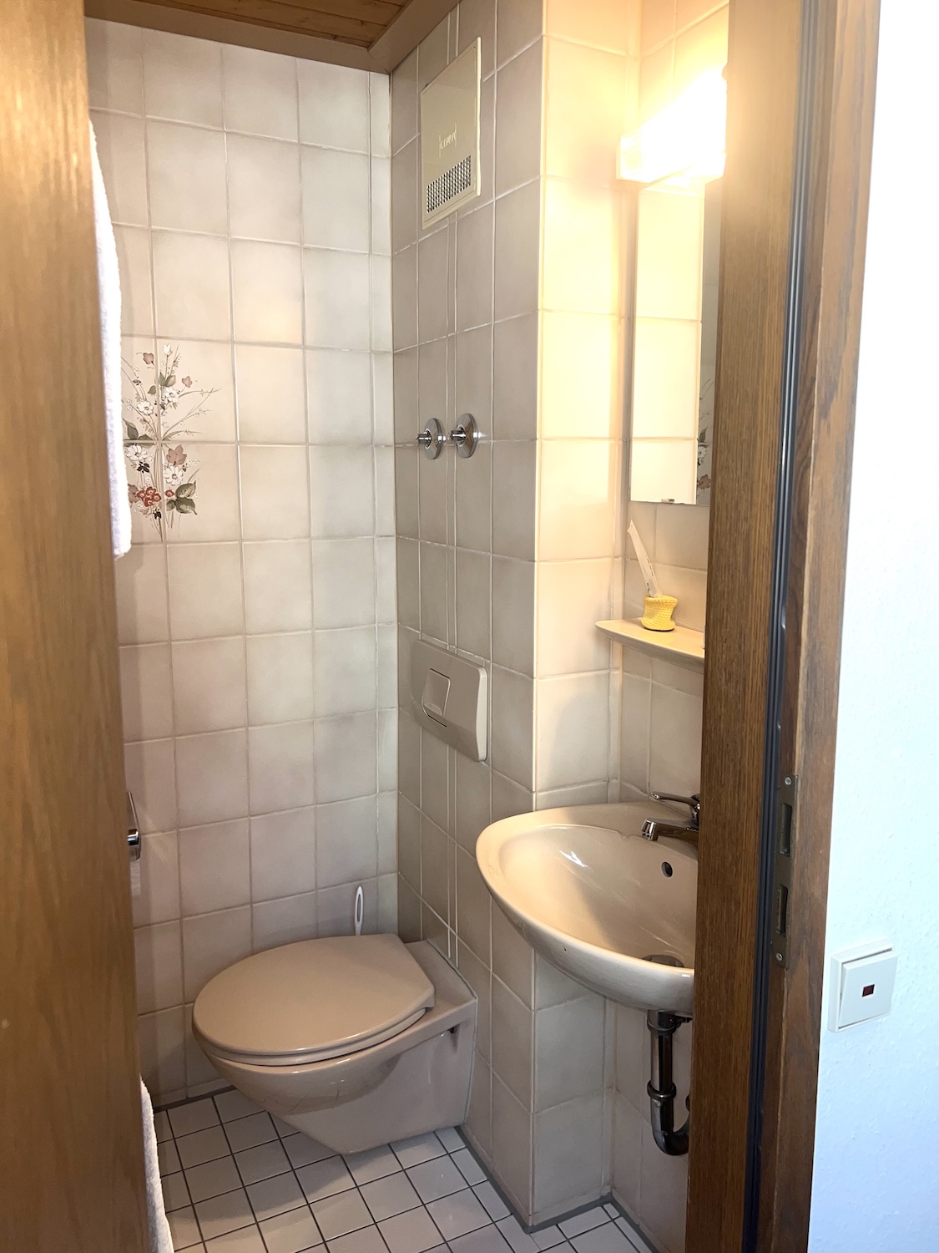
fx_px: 940
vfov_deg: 67.3
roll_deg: -0.1
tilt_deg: -8.4
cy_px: 626
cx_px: 470
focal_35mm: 26
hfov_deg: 53.1
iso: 40
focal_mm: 5.7
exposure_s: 1/121
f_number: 1.5
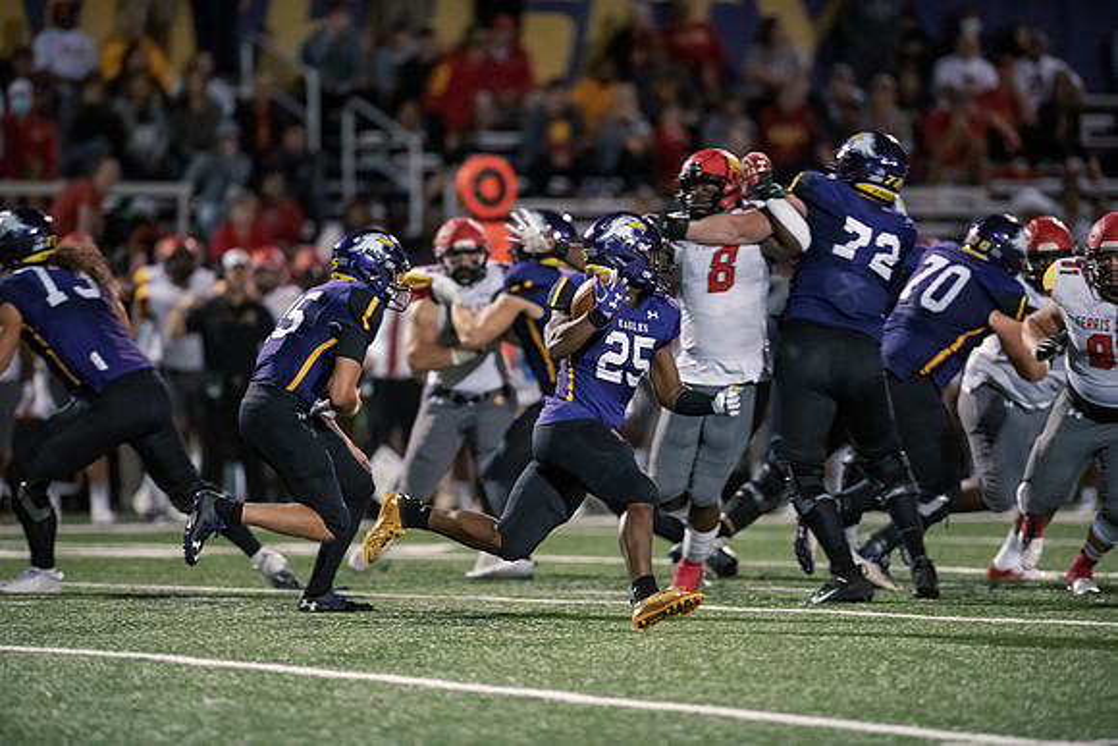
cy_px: 373
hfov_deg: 6.9
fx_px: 9318
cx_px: 559
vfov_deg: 4.6
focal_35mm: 300
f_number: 2.8
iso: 6400
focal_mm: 300
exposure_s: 1/640
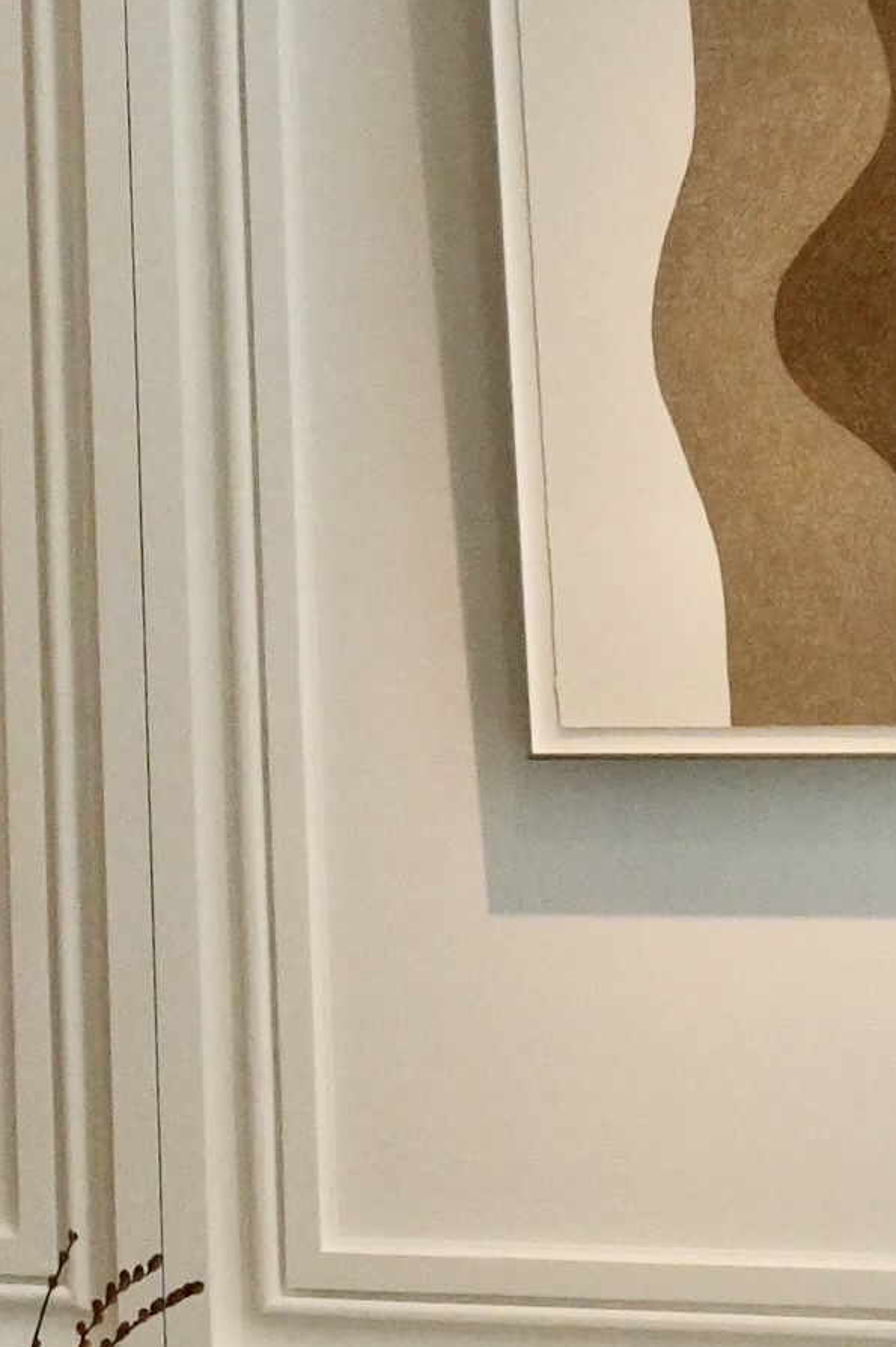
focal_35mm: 159
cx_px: -896
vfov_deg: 12.6
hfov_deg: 8.2
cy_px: -296
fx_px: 5954
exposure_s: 1/500
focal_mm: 23
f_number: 8
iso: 2500
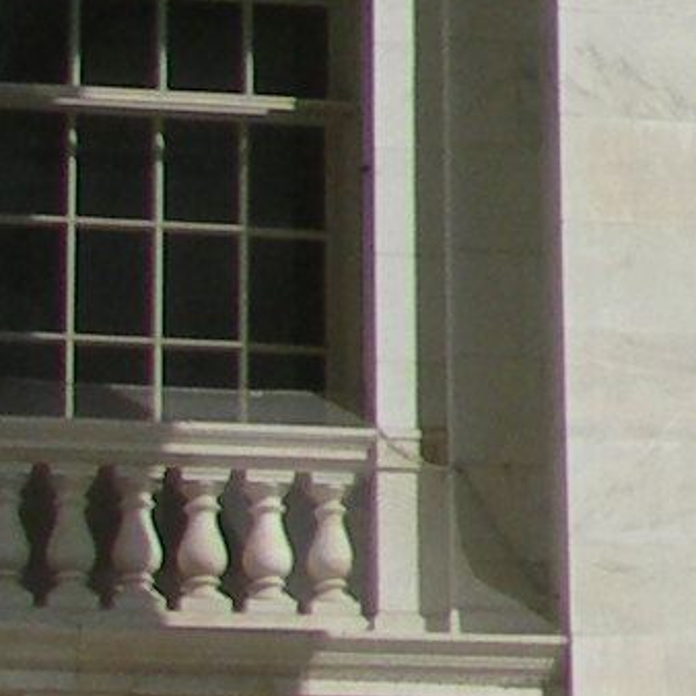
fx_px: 6938
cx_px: 2959
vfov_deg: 5.7
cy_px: -511
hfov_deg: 5.0
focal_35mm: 305
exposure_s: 1/920
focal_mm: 7.8
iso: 50
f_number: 4.8
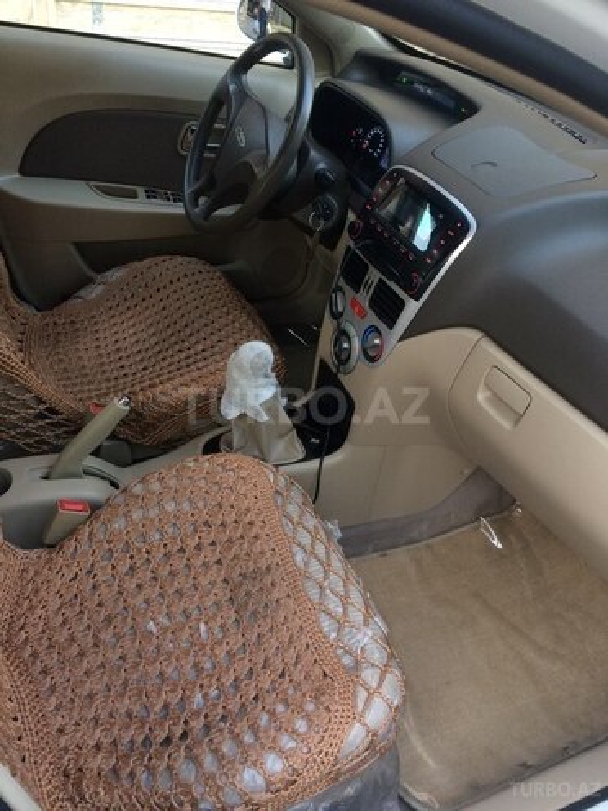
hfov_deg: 48.2
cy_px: 406
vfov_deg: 61.7
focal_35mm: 29
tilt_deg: -39.7
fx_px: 679
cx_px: 304
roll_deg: -7.2
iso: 160
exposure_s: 1/33
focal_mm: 4.15
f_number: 2.2
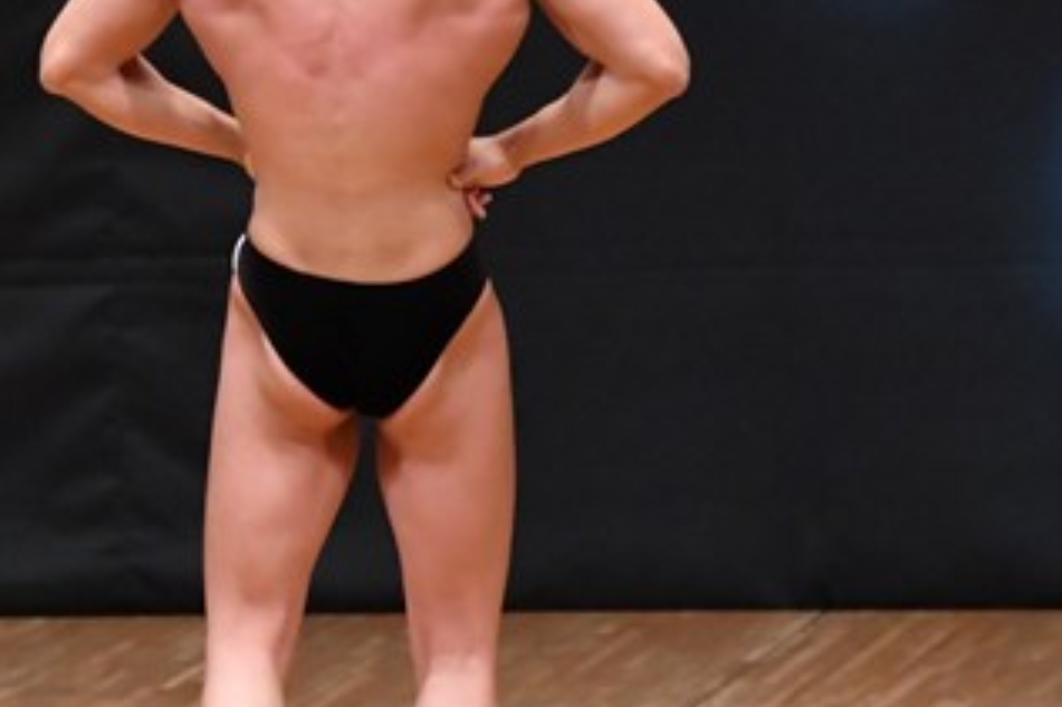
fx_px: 19489
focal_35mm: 661
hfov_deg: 3.1
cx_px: 216
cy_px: 318
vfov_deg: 2.1
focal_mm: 180
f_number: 5.6
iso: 6400
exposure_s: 1/400
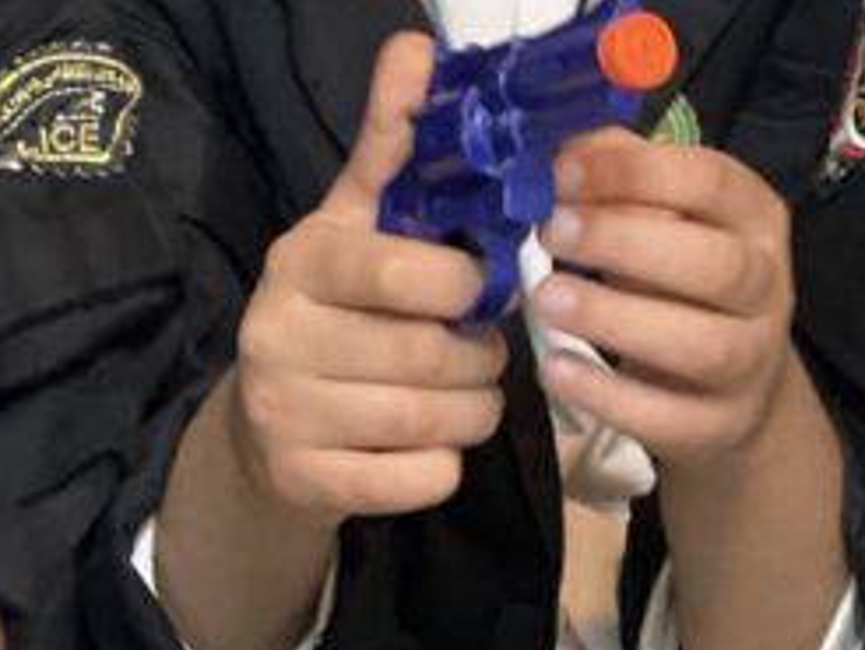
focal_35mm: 320
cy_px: -348
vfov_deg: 4.6
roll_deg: -0.2
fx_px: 8004
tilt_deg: -12.9
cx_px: -84
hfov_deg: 6.2
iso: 400
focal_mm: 9
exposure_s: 1/33
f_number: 2.8
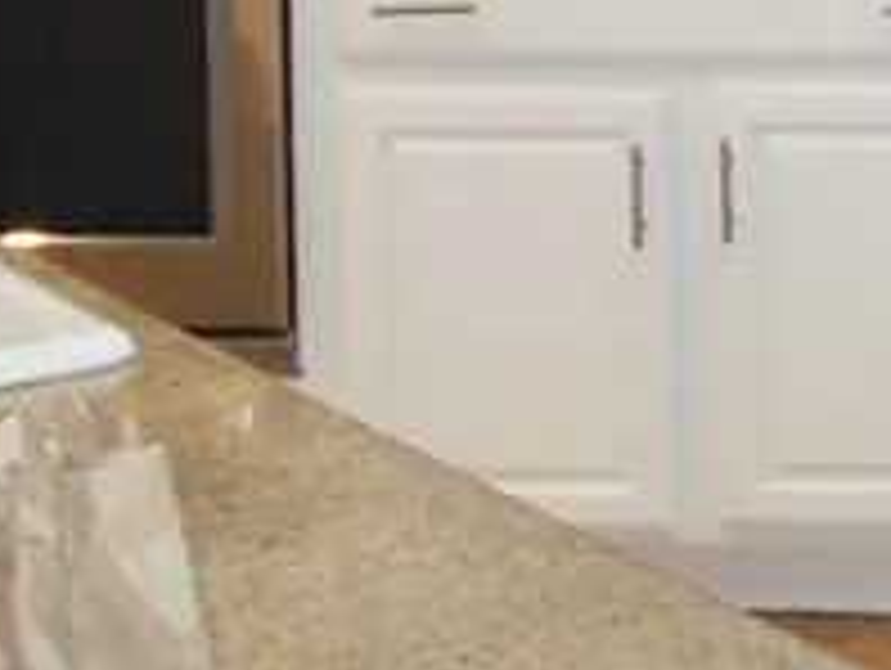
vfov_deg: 10.7
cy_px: -585
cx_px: 1584
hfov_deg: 13.7
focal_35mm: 129
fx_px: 3324
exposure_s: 1/25
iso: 250
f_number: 3.2
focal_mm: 4.5
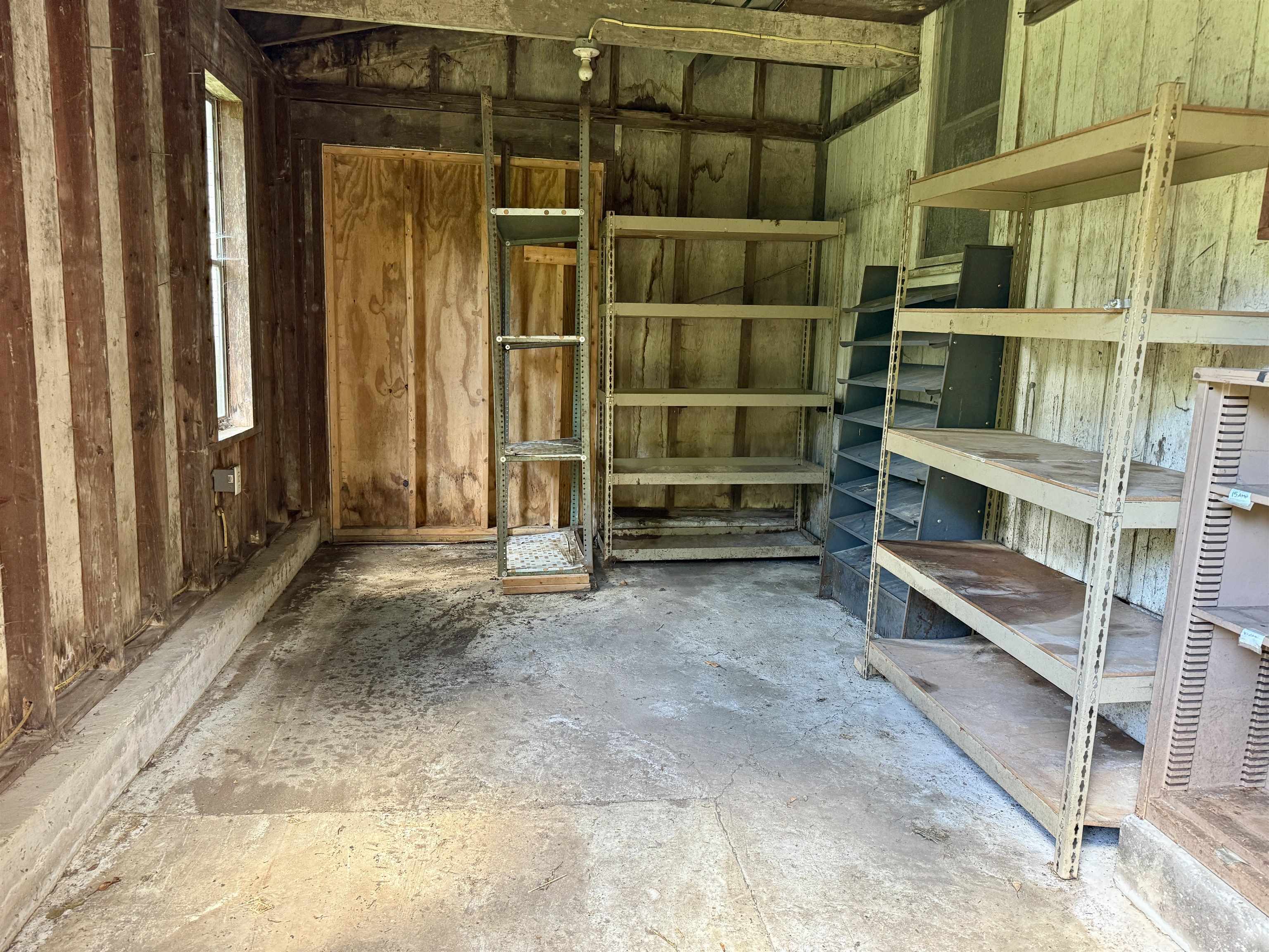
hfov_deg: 71.6
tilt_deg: -10.4
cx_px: 634
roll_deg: -2.7
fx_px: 880
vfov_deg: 56.8
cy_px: 476
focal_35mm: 24
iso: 250
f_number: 1.78
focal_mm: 6.76
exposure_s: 1/60
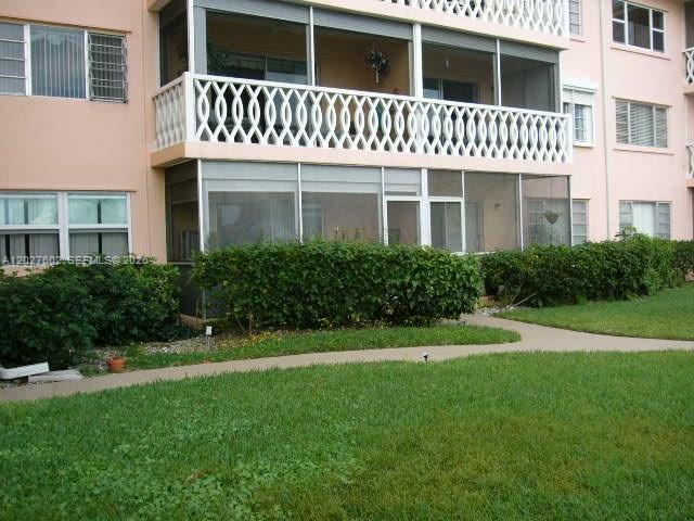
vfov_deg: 40.7
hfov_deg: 52.6
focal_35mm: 35
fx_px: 702
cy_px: 260
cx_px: 347
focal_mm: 5.8
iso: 100
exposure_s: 1/80
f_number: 8
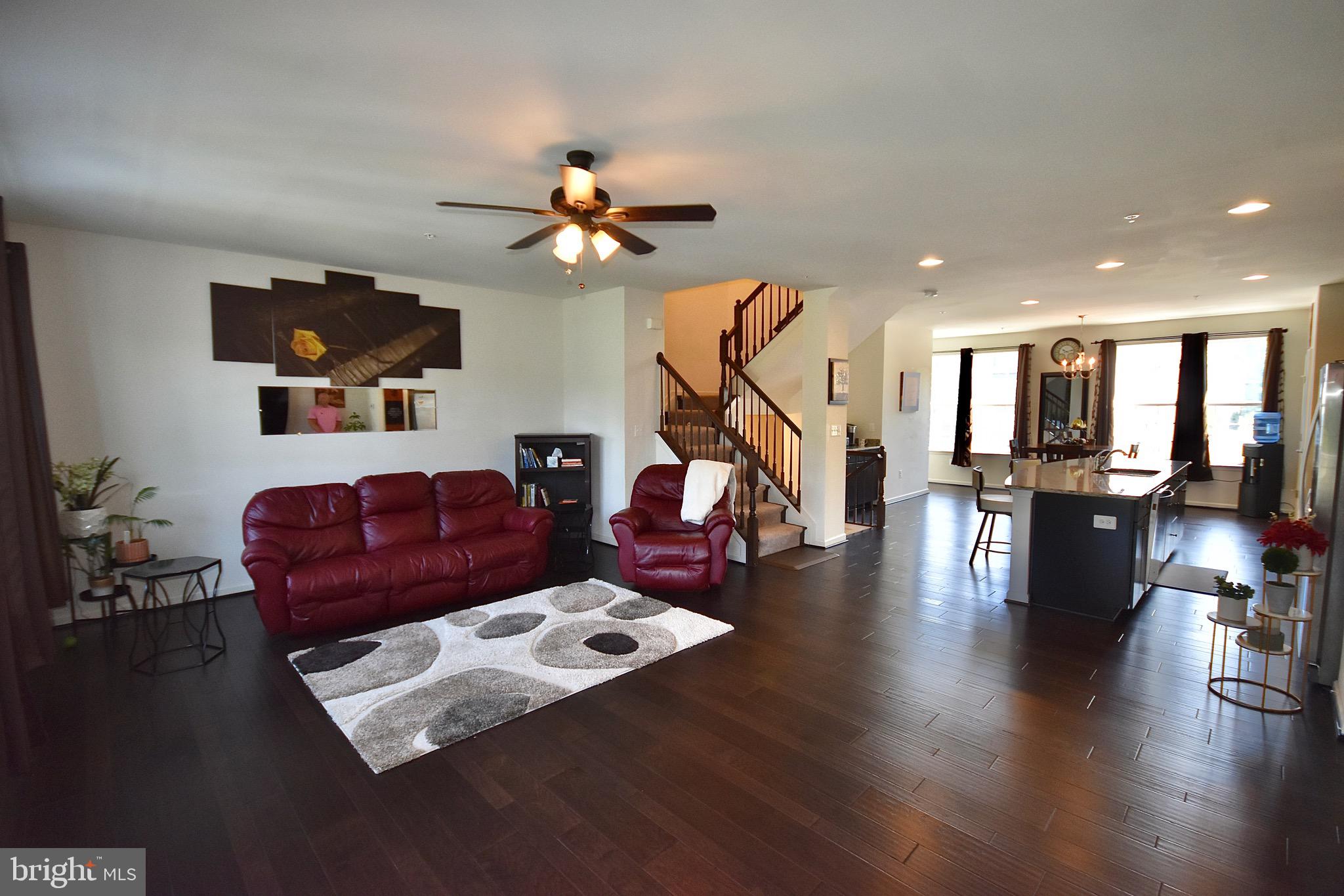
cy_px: 448
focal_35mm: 15
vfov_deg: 77.3
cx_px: 672
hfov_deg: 100.4
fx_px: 560
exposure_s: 1/160
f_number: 4
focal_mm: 10
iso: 800
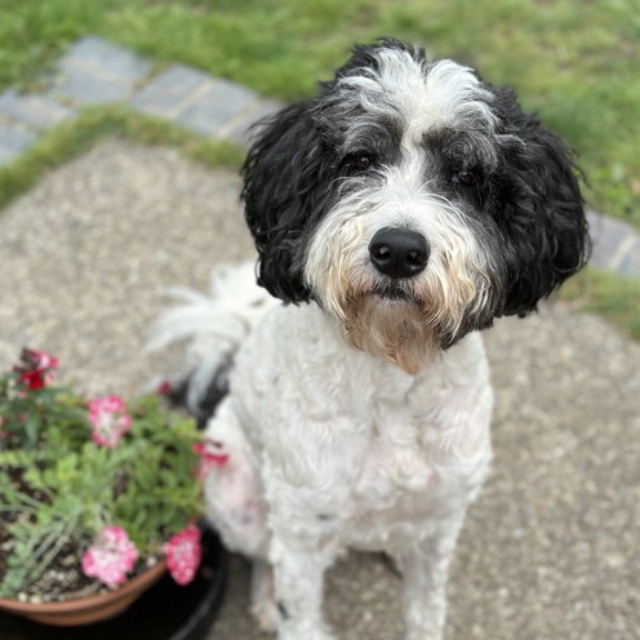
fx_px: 1192
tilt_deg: -48.5
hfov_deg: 30.0
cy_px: 386
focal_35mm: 57
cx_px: 319
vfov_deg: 30.0
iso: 80
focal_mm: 6.86
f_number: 1.78
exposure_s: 1/1783
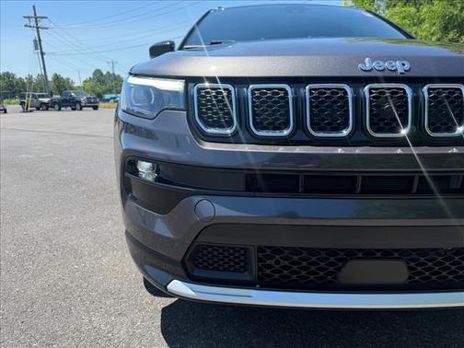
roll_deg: +3.0
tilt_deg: -15.9
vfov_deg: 56.8
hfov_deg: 71.6
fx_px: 322
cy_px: 174
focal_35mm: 24
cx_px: 232
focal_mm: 6.76
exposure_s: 1/2110
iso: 100
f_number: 1.78
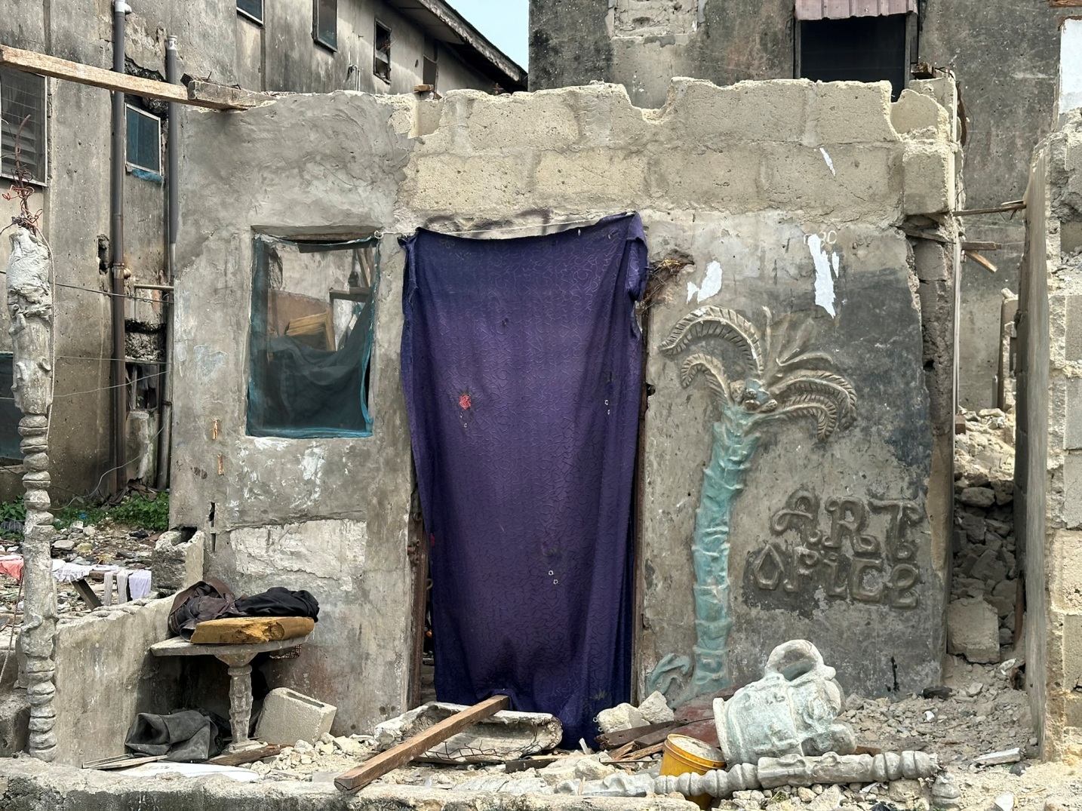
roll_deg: -1.1
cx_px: 541
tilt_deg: +0.0
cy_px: 406
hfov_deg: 39.7
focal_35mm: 48
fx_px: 1500
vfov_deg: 30.3
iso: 64
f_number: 1.78
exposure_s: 1/1848
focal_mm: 6.86
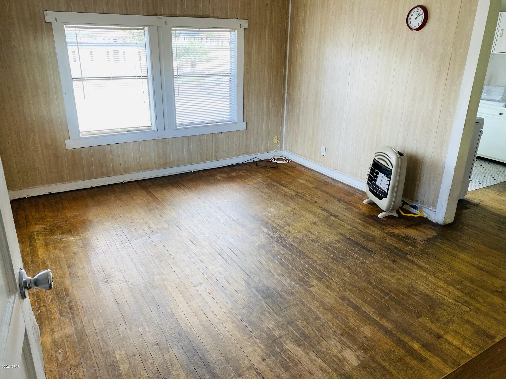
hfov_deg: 67.3
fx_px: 380
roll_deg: -1.9
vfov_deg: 53.1
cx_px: 253
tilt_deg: -21.3
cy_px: 190
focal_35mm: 26
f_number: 1.8
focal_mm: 4.25
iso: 100
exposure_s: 1/121
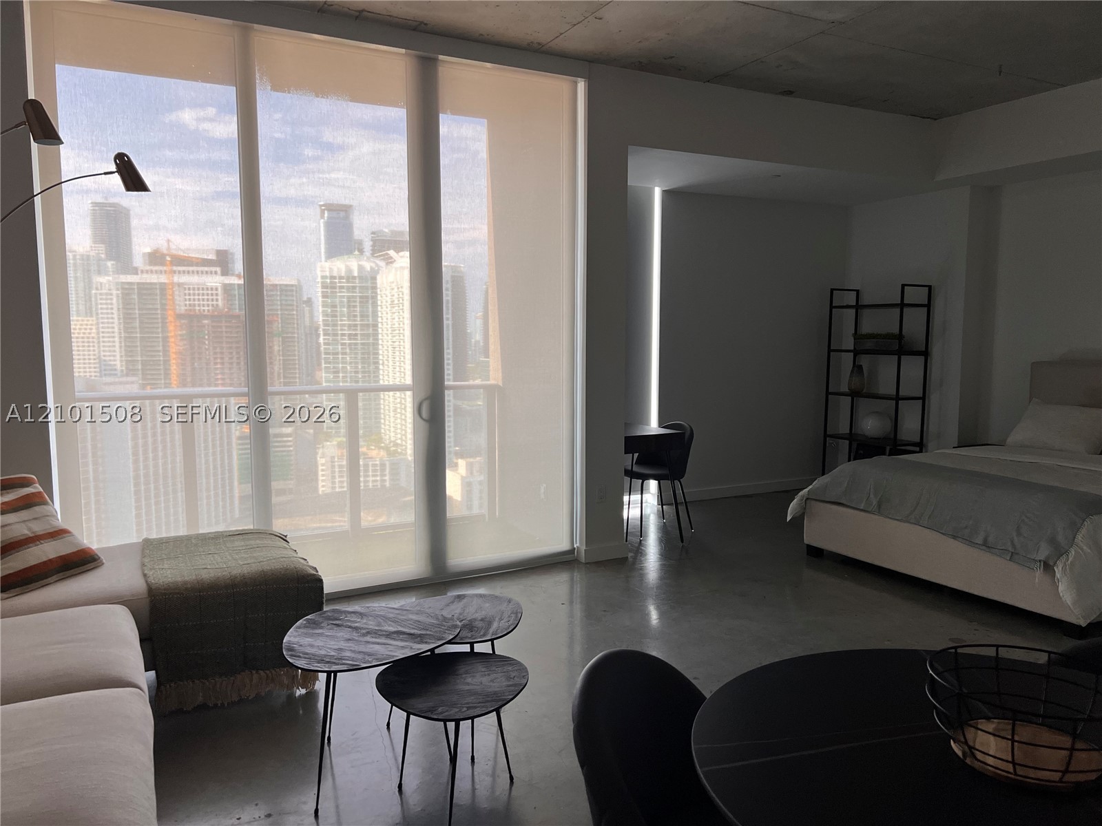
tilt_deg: -6.1
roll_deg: +0.2
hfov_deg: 67.3
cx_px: 551
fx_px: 828
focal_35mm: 26
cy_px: 413
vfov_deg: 53.1
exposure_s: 1/110
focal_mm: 5.7
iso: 125
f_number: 1.5
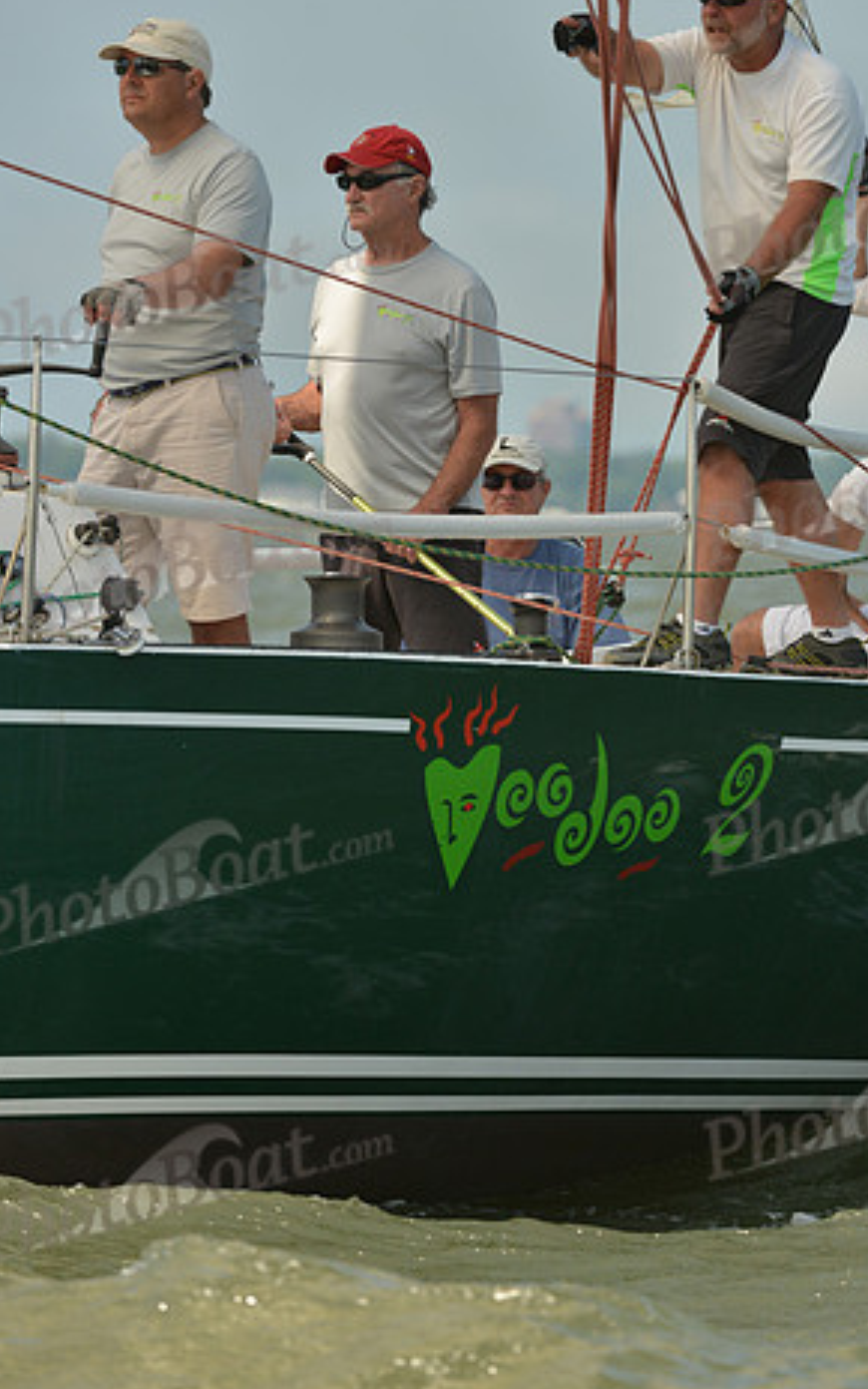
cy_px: 686
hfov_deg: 4.0
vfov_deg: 6.3
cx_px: 549
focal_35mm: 331
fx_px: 12528
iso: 400
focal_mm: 260
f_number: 6.3
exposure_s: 1/1250
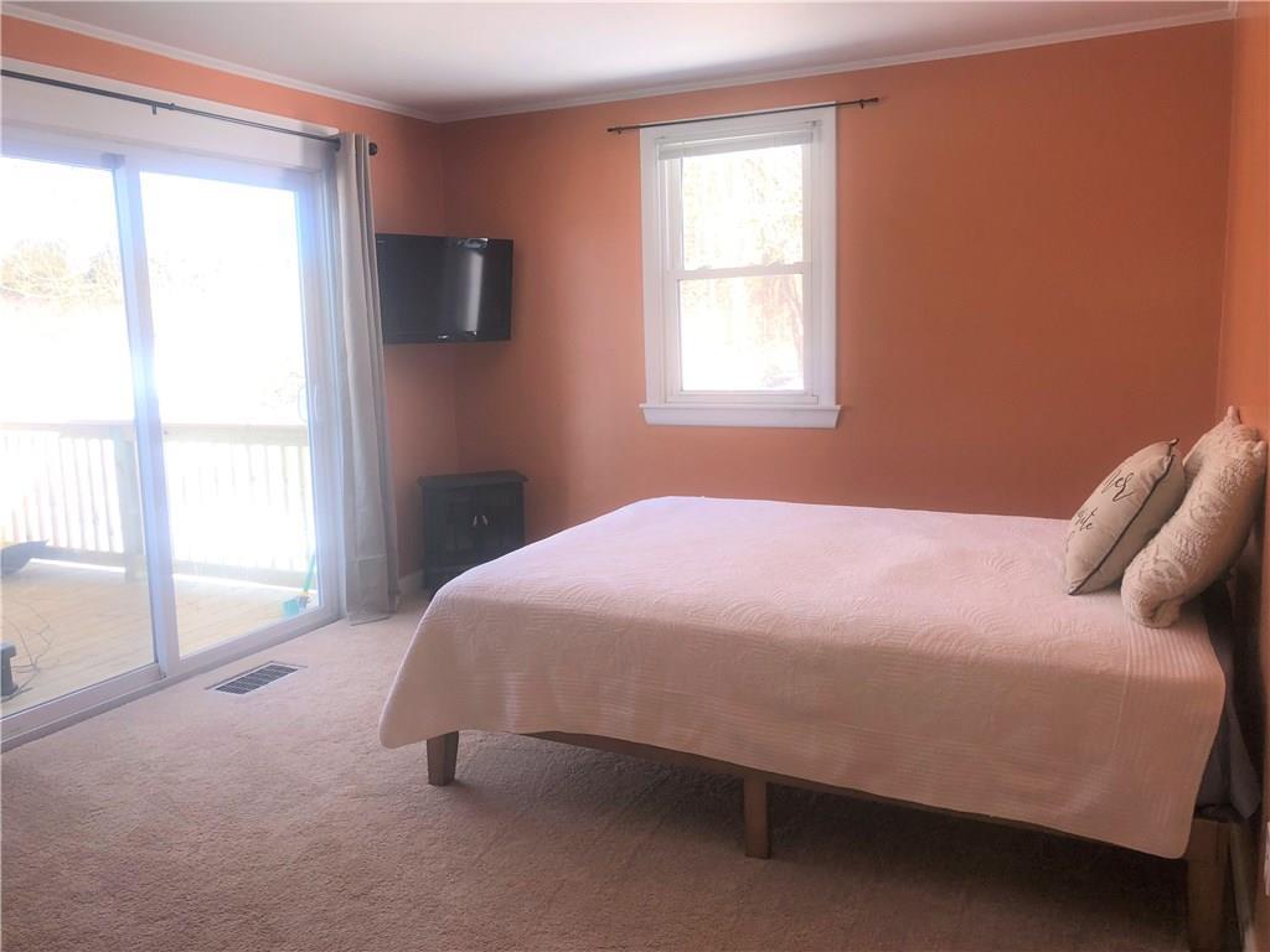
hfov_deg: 61.7
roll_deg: +0.6
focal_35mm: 29
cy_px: 476
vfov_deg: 48.2
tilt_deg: -8.5
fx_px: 1064
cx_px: 635
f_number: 1.8
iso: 25
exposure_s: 1/120
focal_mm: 3.99
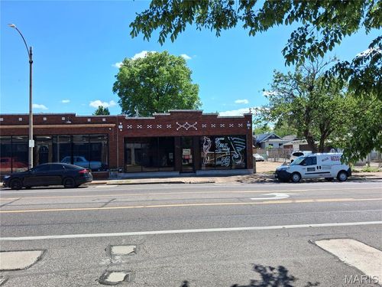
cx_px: 191
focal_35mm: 27
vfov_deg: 51.4
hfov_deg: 65.3
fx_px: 298
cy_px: 144
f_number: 1.8
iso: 25
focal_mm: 4
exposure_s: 1/458
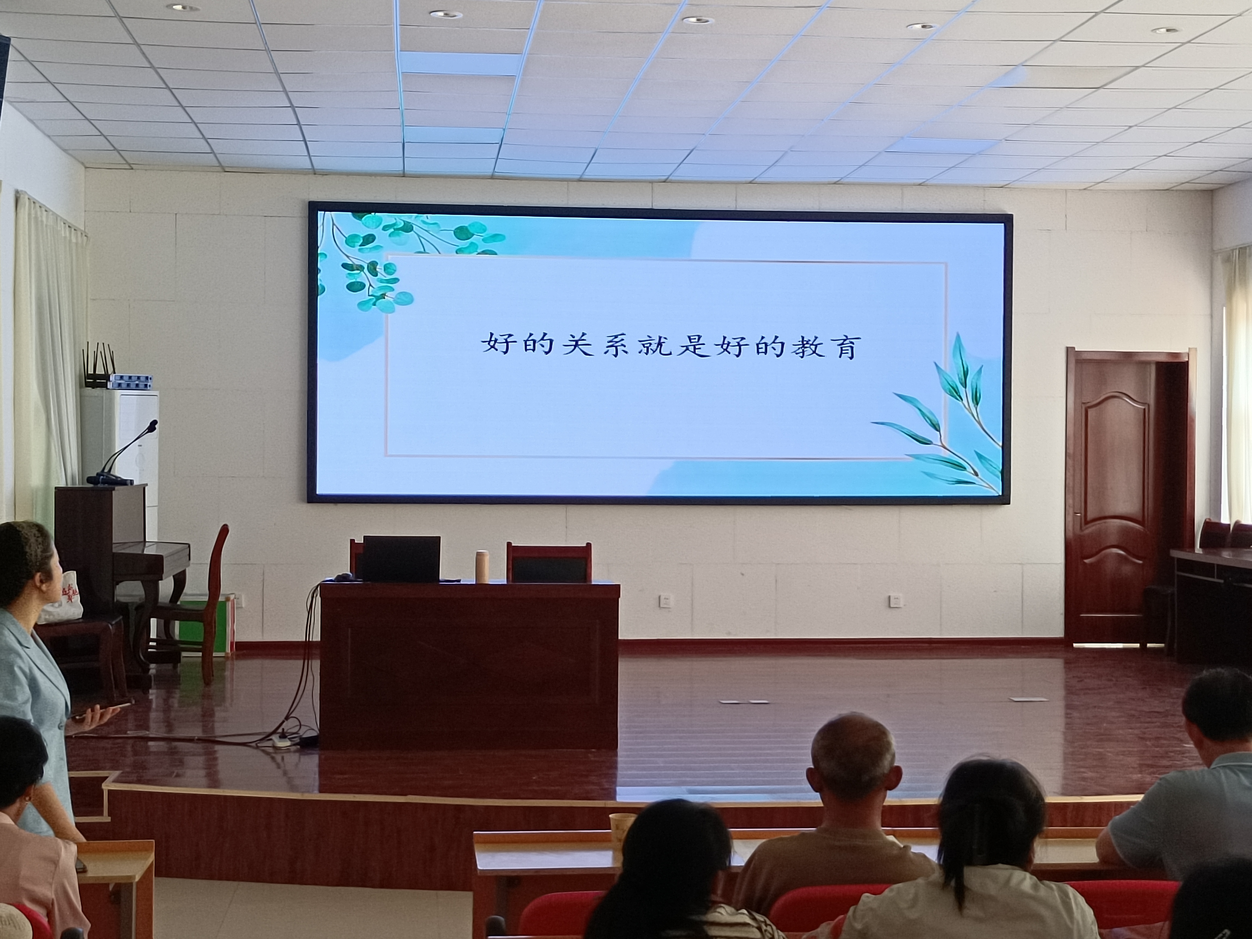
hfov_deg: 33.8
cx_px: 626
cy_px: 470
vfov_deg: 25.7
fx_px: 2062
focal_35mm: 57
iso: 231
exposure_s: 1/120
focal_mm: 4.71
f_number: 1.79
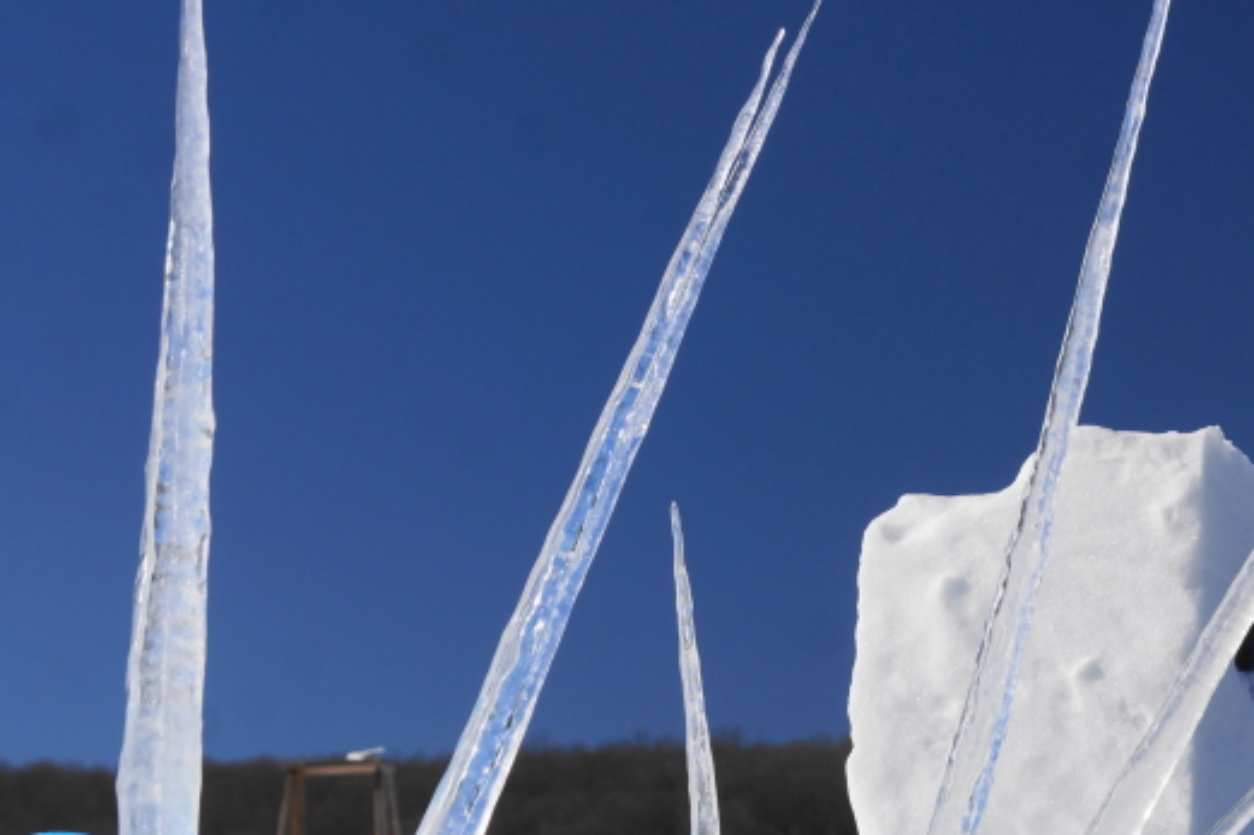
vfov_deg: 11.9
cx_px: 990
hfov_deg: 17.7
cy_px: 628
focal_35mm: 115
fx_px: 4004
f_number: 8
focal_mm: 40
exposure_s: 1/250
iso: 100
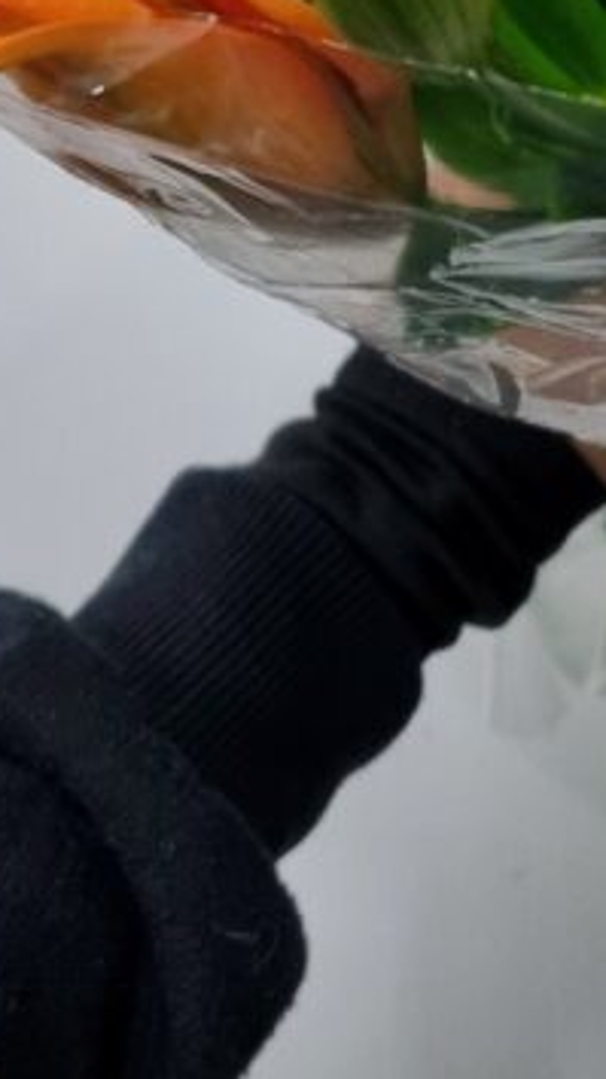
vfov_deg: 22.7
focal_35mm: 82
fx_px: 2344
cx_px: 688
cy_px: -378
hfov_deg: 14.4
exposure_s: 1/60.2
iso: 250
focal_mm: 5.4
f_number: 1.8
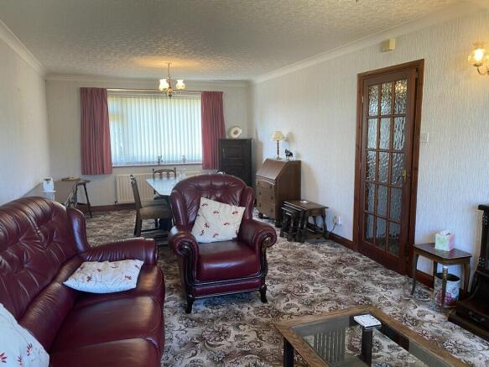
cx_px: 244
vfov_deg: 53.0
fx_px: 367
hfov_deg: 67.3
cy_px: 184
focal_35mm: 26
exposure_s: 1/50
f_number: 1.8
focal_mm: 4.25
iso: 64
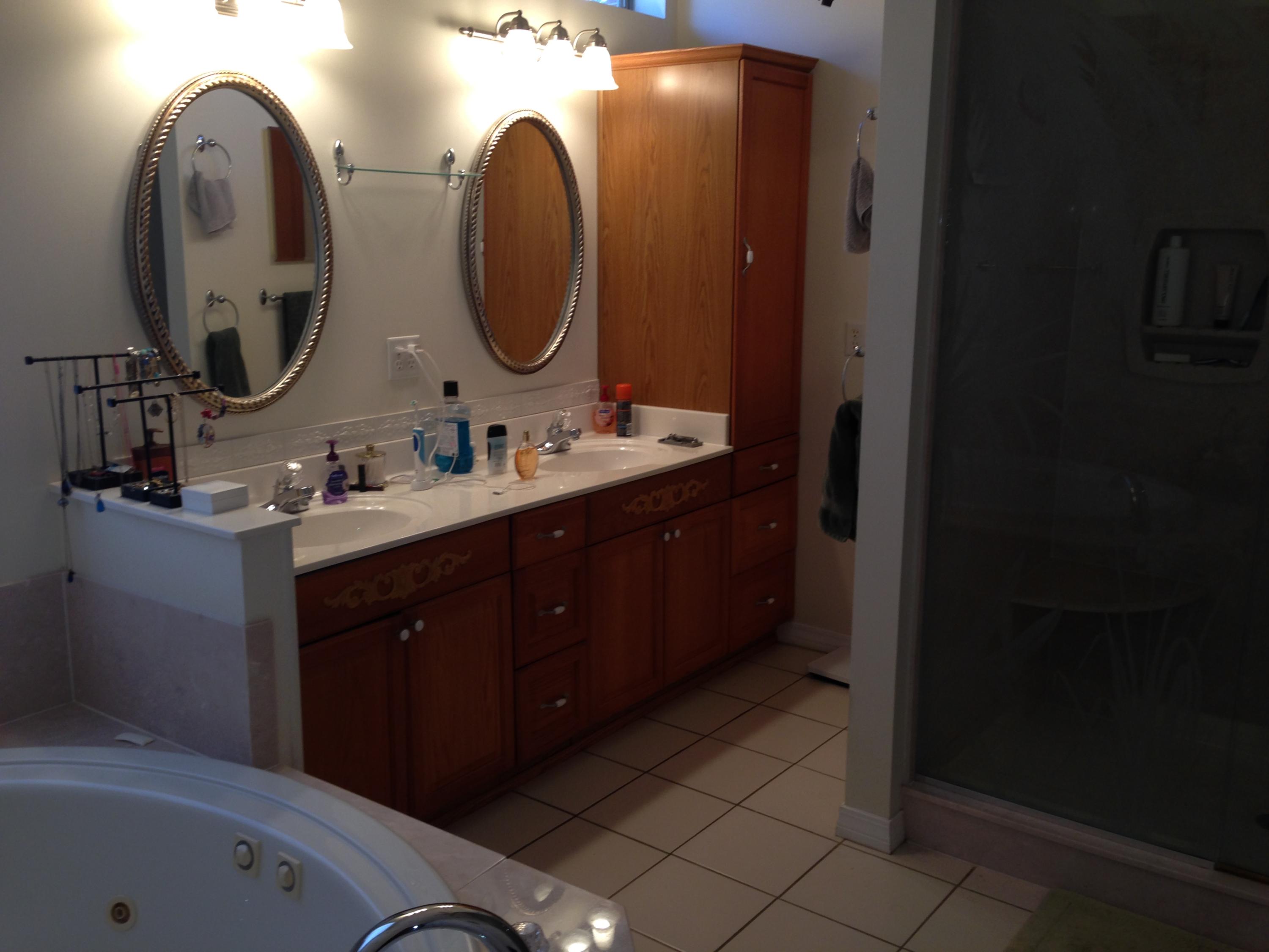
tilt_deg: -12.6
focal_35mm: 33
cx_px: 634
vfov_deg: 42.9
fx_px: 1210
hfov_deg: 55.4
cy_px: 476
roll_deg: +0.2
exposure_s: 1/32
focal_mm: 4.12
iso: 50
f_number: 2.4
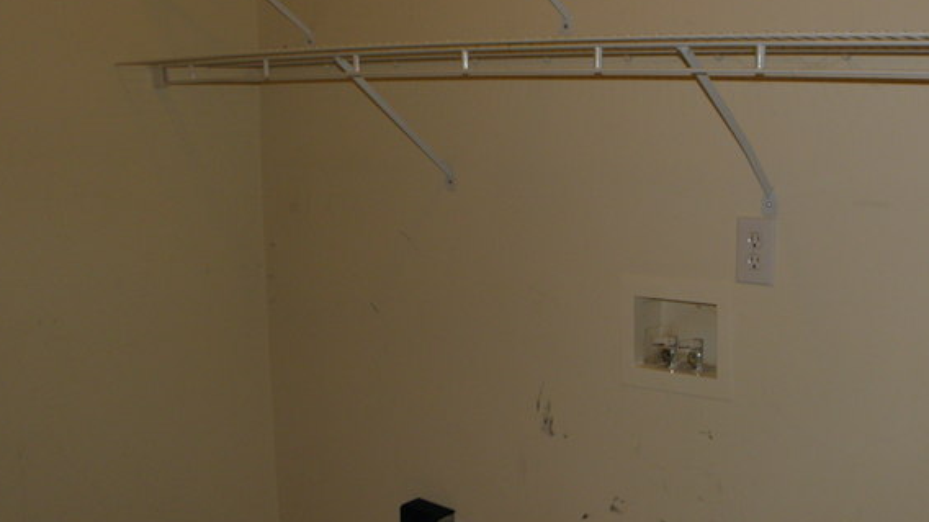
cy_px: 309
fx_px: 1059
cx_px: 630
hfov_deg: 46.5
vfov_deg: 27.6
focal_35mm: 43
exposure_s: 1/30
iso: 100
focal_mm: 5
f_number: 3.5
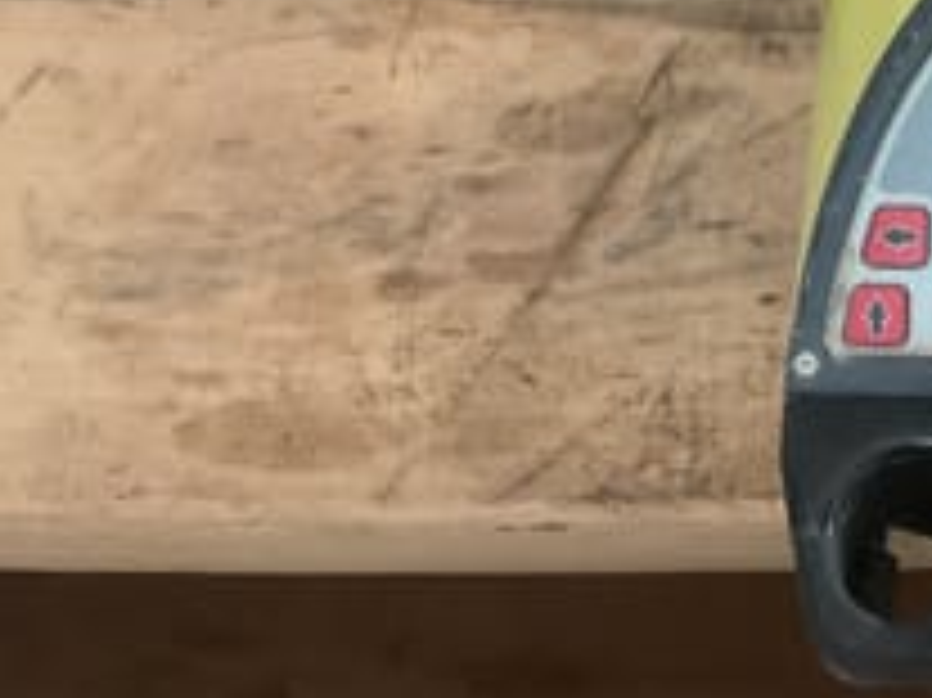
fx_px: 1884
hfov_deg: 25.3
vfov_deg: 20.5
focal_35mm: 70
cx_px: 1081
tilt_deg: -57.8
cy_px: 47
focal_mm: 3
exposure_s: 1/25
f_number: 1.8
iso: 320
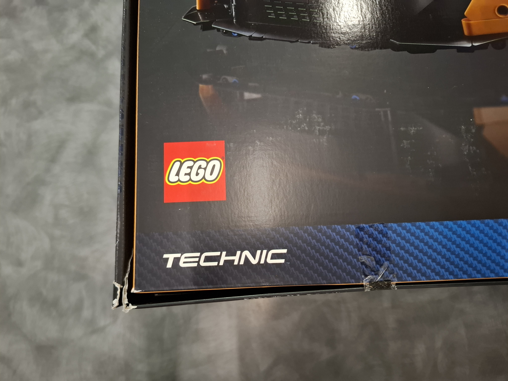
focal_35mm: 23
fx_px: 338
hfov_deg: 73.9
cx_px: 254
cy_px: 190
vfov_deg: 58.9
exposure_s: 1/25
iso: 500
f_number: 1.8
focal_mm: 5.54
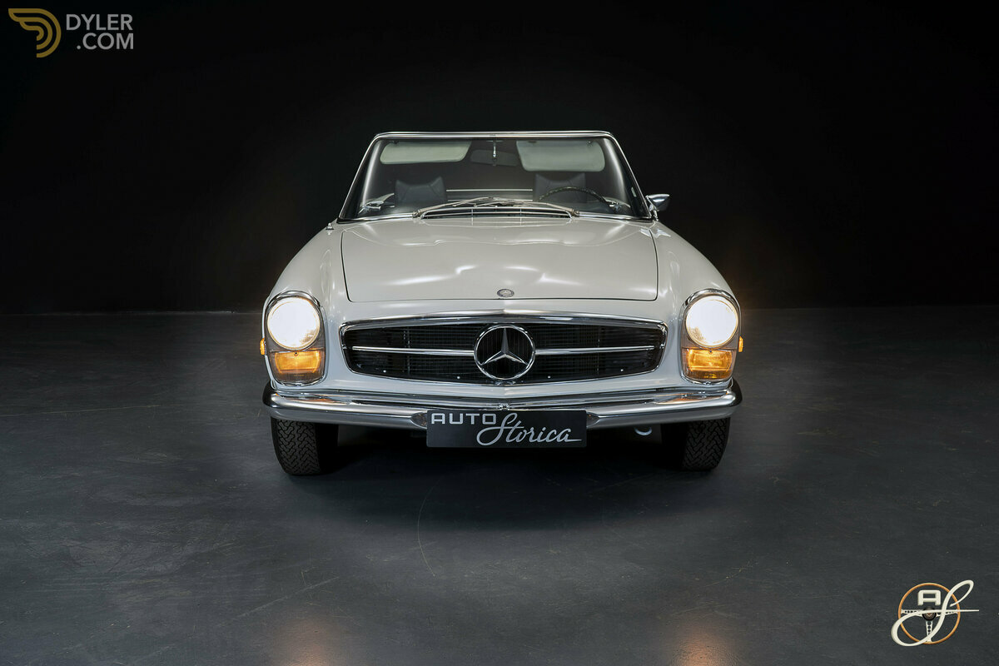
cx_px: 500
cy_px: 333
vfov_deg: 32.6
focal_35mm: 41
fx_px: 1138
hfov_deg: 47.4
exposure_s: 1/3
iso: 250
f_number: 9
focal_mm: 41
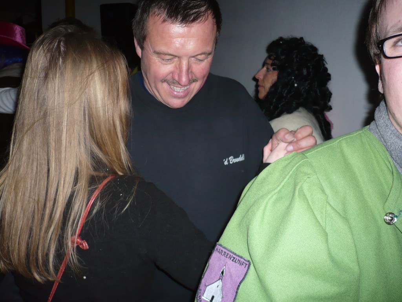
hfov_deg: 52.6
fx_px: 406
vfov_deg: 40.7
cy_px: 151
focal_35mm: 35
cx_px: 201
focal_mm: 5.8
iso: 100
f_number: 2.8
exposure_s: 1/30
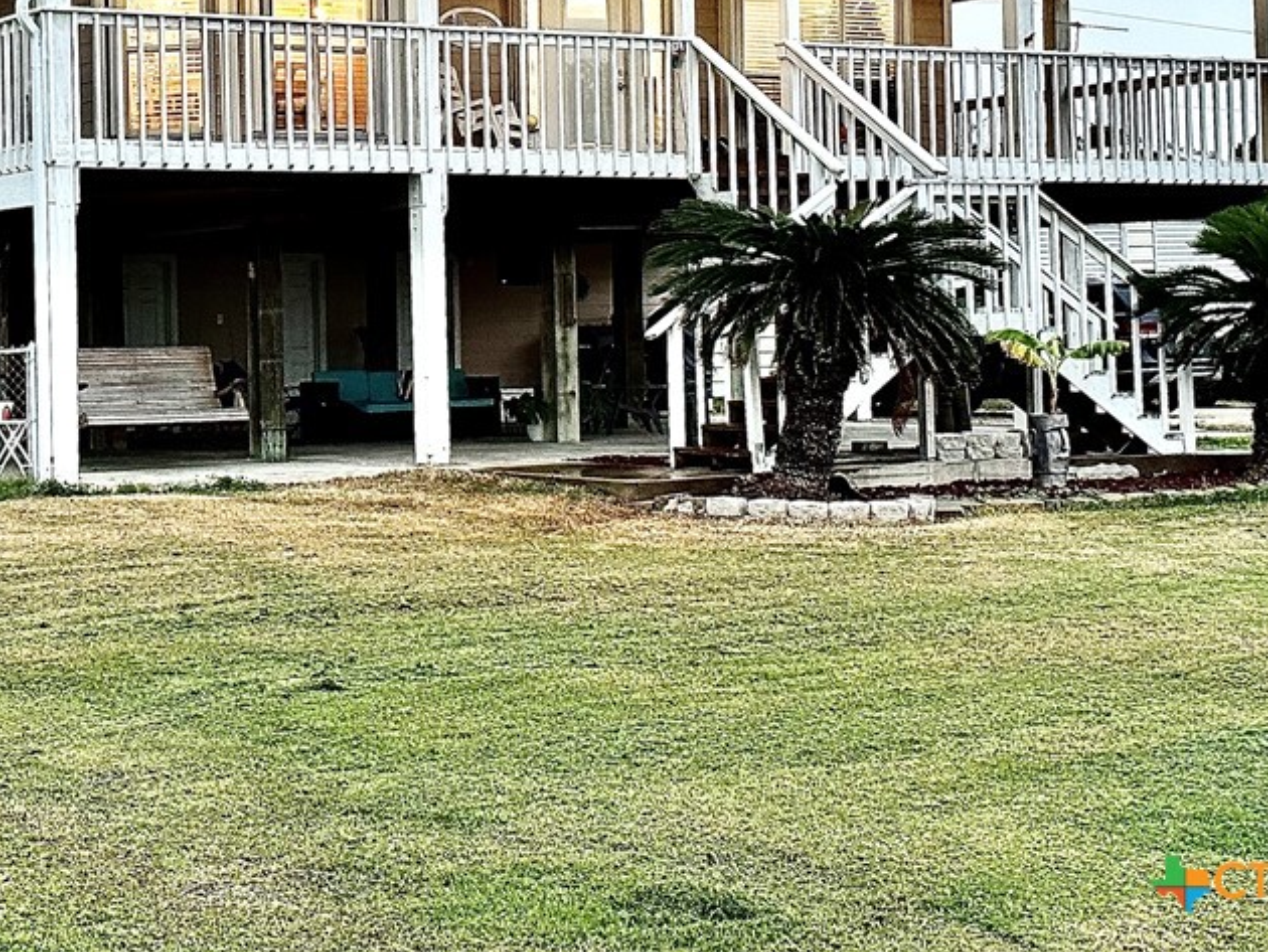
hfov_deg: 24.9
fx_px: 2858
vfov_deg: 18.7
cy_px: 181
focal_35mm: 78
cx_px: 413
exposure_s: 1/40
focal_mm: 6.86
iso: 320
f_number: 1.78
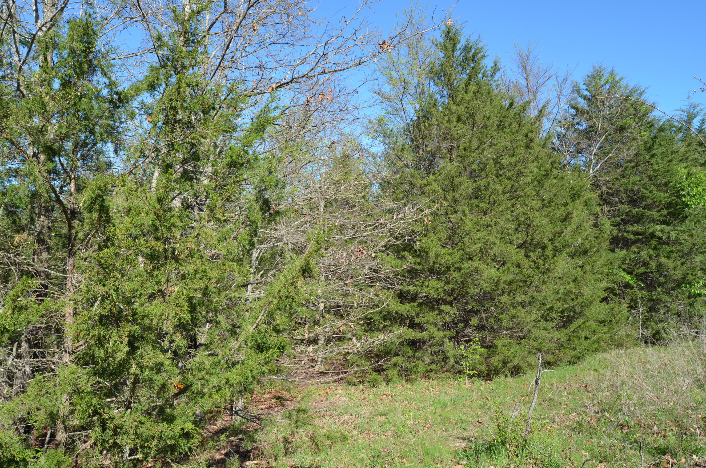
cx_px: 353
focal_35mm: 27
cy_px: 234
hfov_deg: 67.5
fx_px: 528
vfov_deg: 47.7
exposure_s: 1/250
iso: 160
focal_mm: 18
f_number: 8
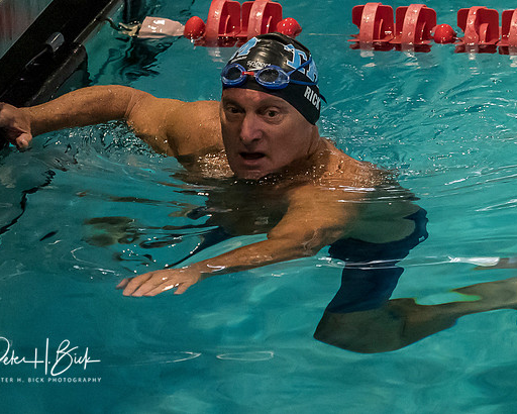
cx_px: 349
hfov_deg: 3.1
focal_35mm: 632
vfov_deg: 2.5
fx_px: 9674
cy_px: 120
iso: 3200
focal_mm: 150
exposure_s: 1/1000
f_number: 2.8
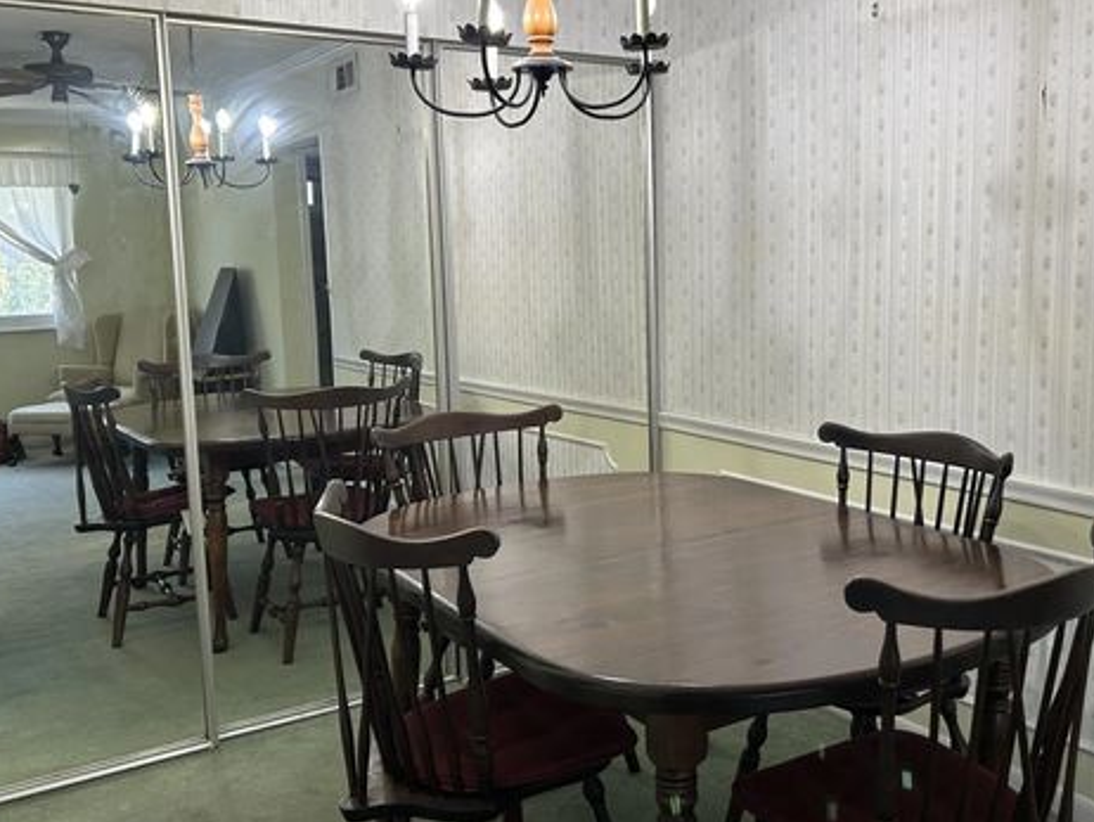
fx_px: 1138
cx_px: 656
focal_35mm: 36
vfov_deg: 39.7
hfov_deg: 51.0
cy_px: 374
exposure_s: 1/120
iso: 100
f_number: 1.5
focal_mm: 5.7
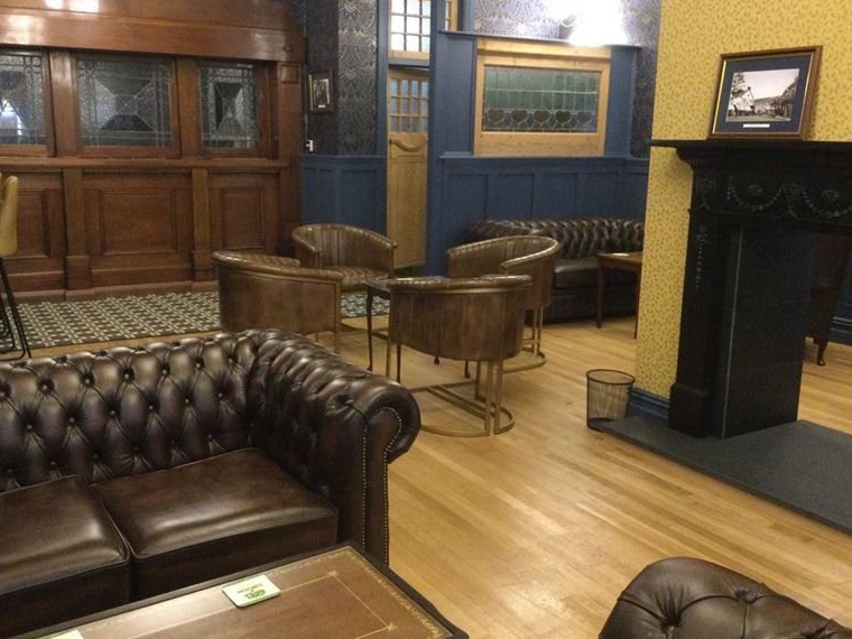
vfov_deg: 41.8
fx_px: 837
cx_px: 409
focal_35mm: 34
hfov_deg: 53.9
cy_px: 312
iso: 500
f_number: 2.4
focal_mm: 3.3
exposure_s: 1/17
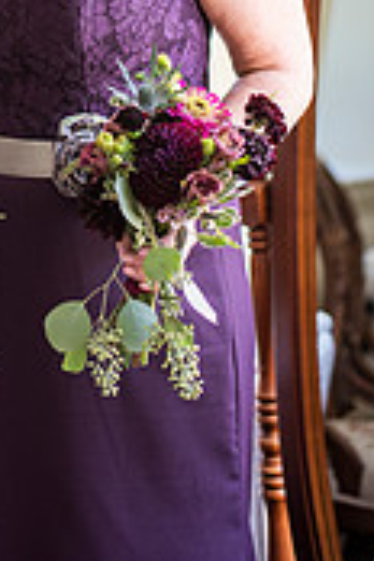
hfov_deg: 10.4
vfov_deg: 15.3
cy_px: -113
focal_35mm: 129
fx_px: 2010
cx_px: -103
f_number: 2.2
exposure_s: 1/640
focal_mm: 50
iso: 640
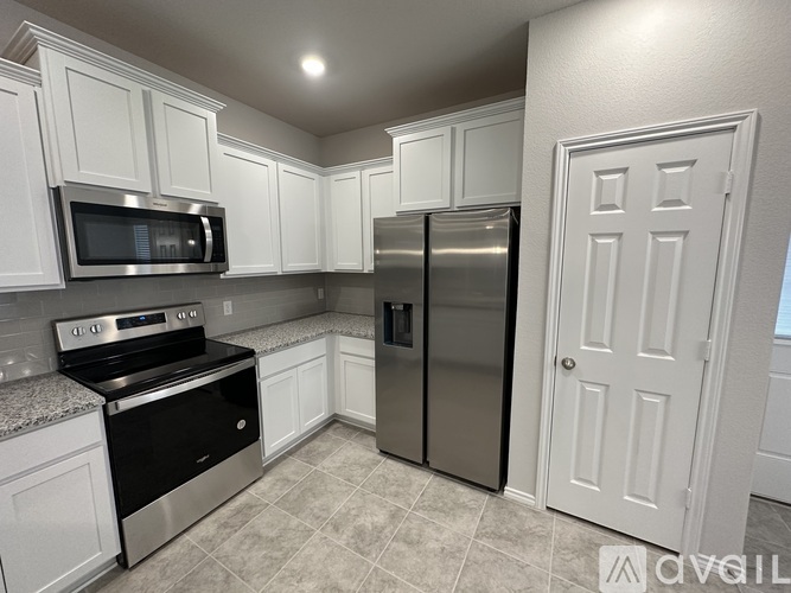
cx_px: 396
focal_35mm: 14
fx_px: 320
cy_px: 296
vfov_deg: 85.7
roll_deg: +0.1
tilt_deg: -8.1
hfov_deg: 102.1
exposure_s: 1/120
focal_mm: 2.22
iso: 250
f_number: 2.2
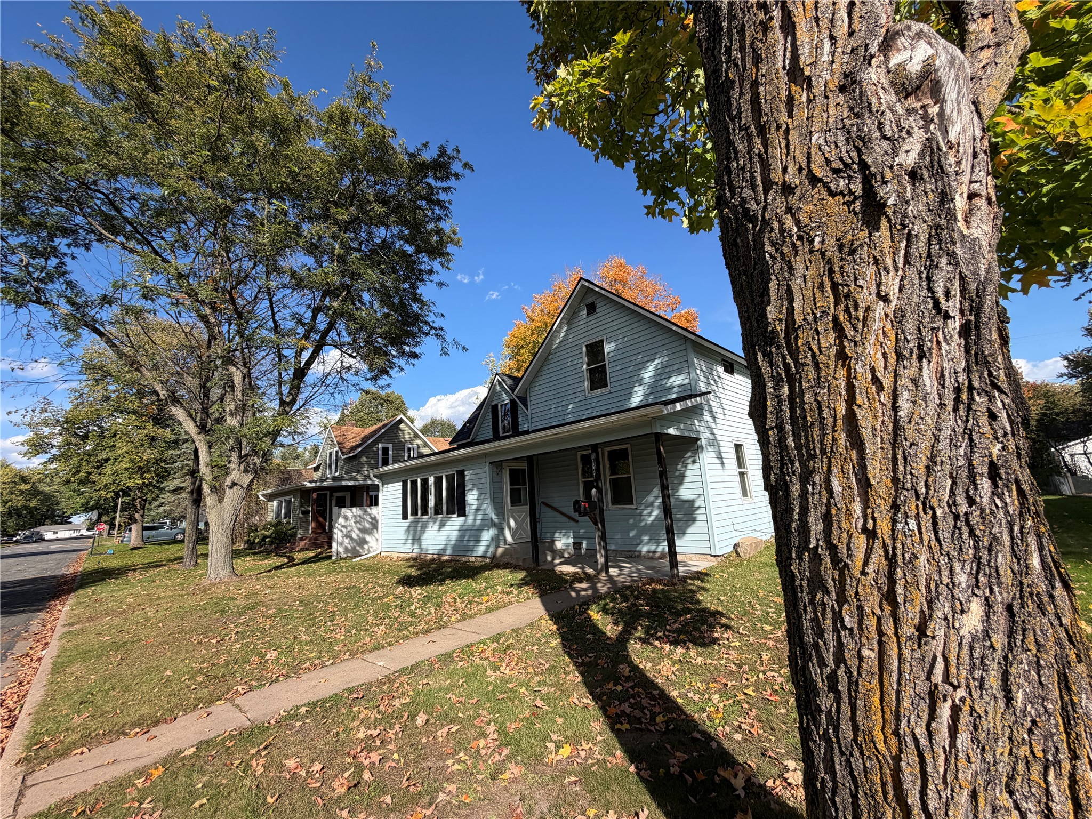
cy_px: 410
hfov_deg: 102.1
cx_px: 546
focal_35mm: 14
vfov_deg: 85.7
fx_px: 442
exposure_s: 1/770
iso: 40
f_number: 2.2
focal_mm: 2.22
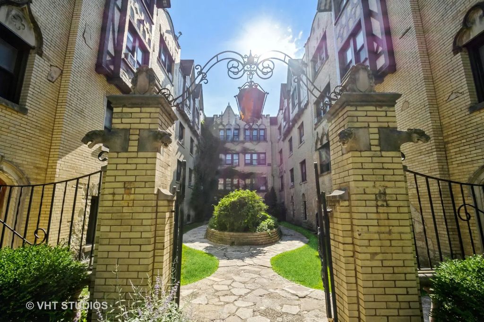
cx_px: 242
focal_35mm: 15
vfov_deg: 77.2
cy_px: 161
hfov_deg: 100.4
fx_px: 201
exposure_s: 1/250
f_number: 11
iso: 100
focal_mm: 10
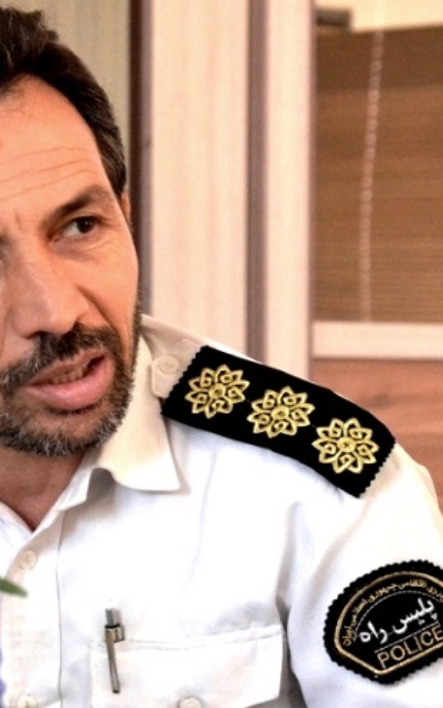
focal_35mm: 162
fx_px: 3125
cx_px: 144
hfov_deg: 8.1
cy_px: 352
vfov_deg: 12.9
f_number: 8
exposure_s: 1/250
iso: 5000
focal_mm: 70
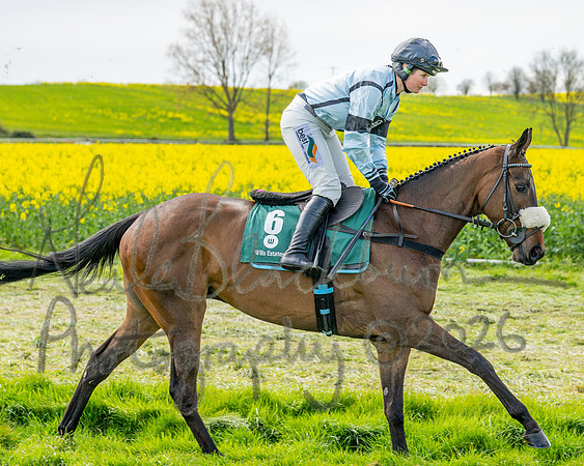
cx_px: 294
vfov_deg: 13.0
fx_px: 2044
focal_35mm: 118
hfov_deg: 16.3
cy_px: 233
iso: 200
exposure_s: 1/1250
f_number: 4
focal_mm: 70
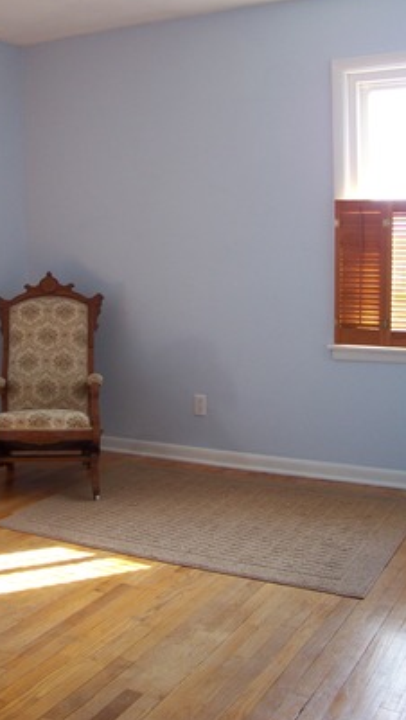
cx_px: 101
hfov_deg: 27.4
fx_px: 822
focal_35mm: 43
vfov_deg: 47.3
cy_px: 329
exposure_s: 1/30
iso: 125
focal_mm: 5.85
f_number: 2.8
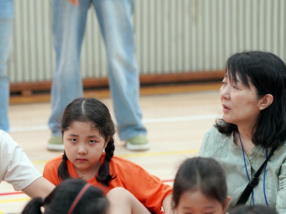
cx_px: 83
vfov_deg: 6.7
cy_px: 102
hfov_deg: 8.9
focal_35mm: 223
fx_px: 1841
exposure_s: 1/200
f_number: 4
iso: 3200
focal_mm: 163
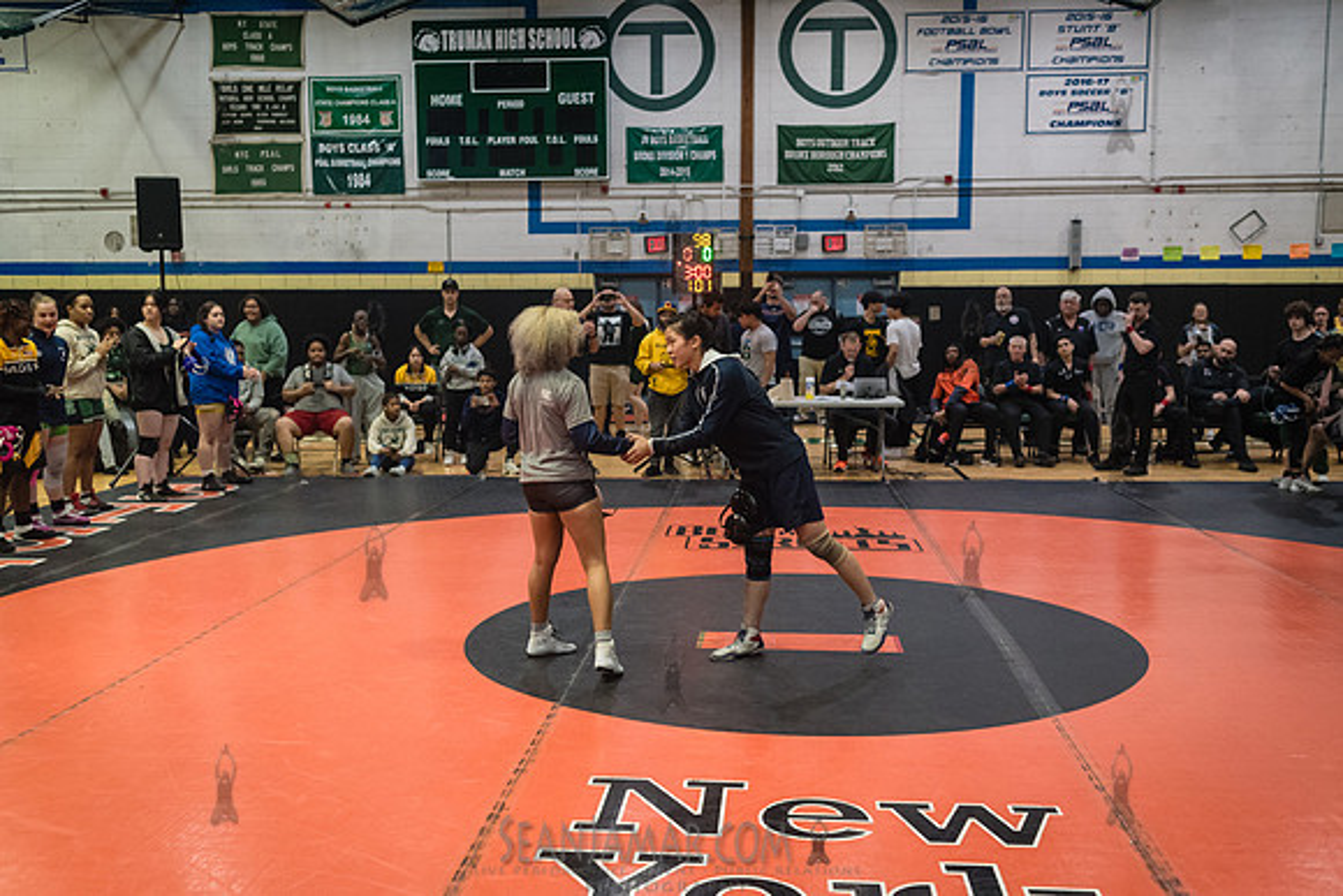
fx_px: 1315
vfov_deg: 37.6
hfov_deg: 54.1
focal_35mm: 35
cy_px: 448
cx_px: 672
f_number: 3.2
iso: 5000
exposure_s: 1/500
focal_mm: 35
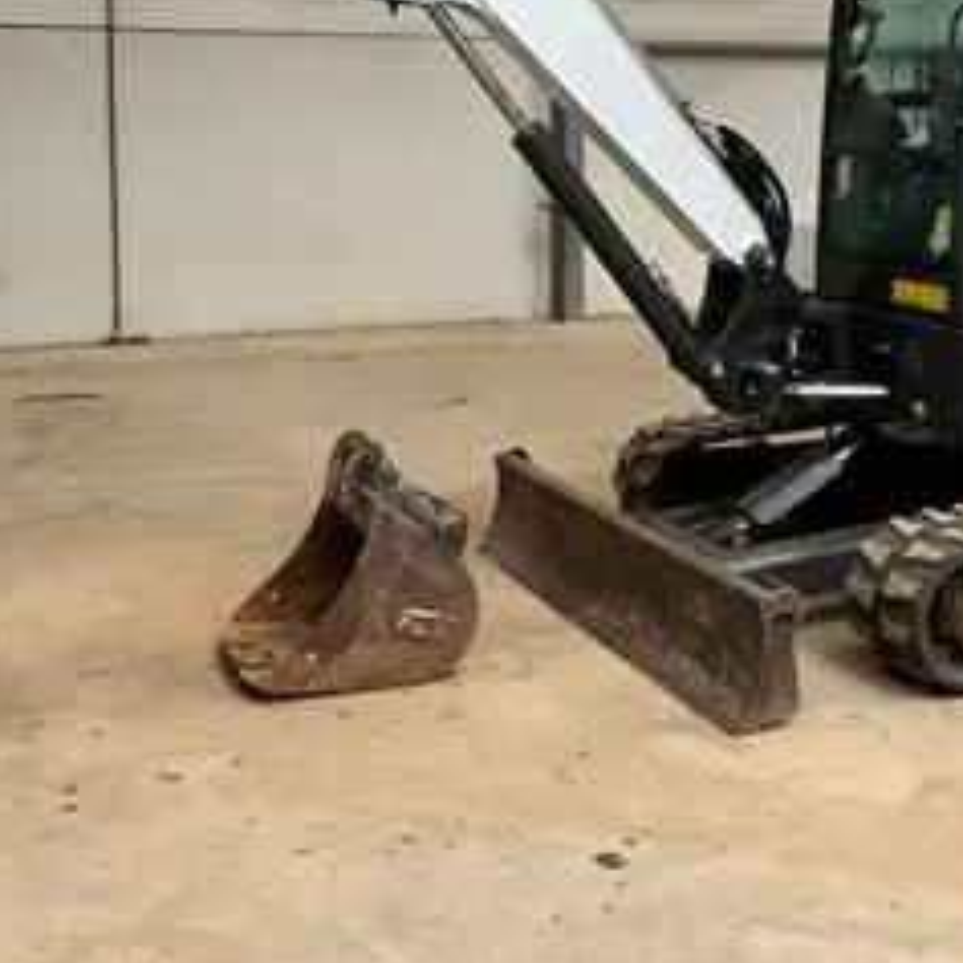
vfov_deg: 32.2
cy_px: 248
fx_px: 1637
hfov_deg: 32.7
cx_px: 565
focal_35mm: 52
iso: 100
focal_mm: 3
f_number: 1.8
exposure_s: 1/60
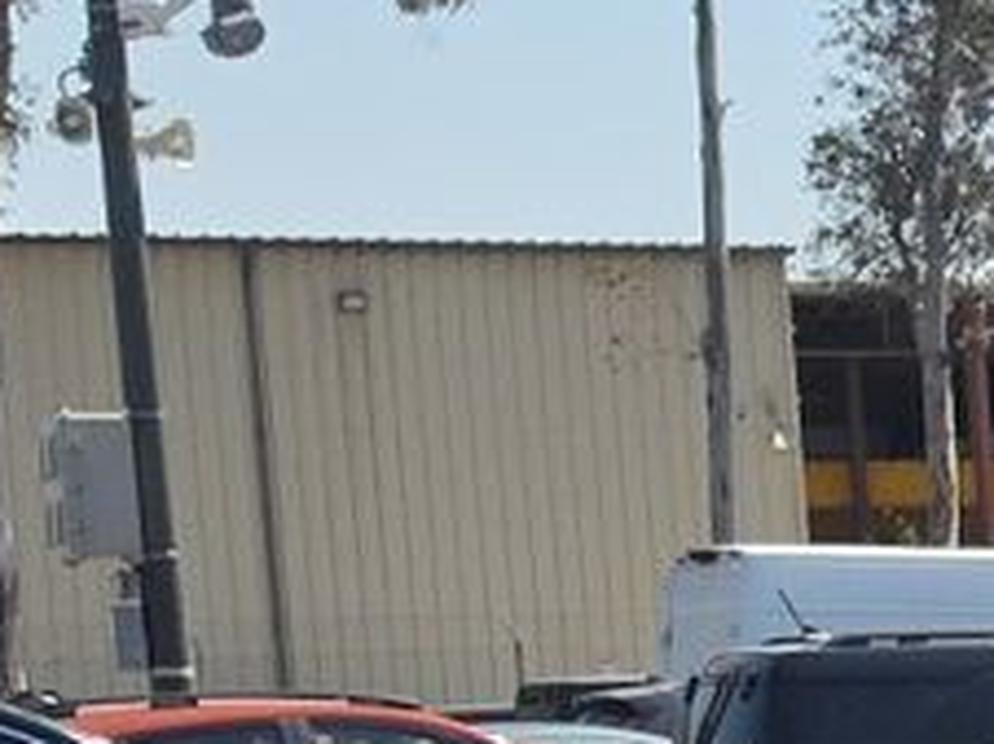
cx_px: 2555
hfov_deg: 10.2
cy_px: 1224
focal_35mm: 163
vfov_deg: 8.8
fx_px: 4676
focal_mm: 6.5
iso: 64
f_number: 1.4
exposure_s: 1/6148
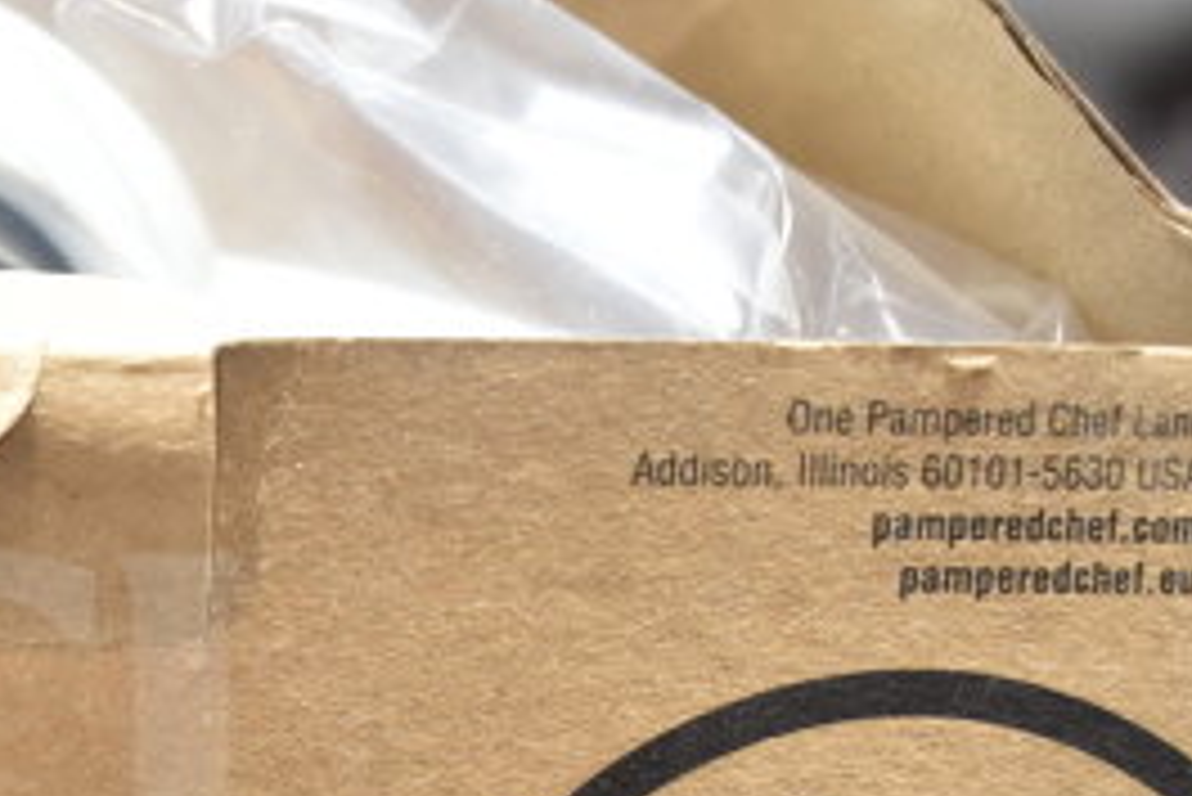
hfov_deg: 20.7
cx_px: -162
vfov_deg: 14.3
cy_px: 911
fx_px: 3086
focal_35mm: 93
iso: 640
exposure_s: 1/40
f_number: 4
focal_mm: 27
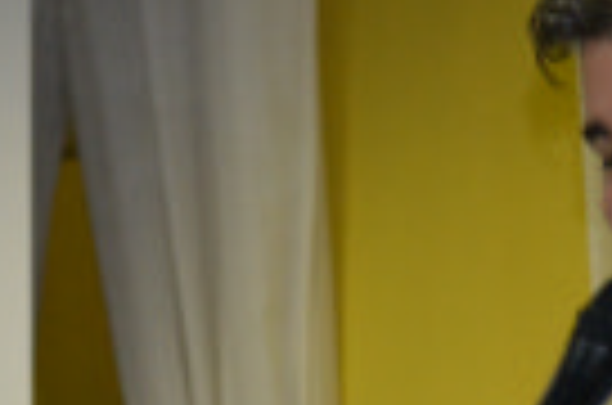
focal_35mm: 276
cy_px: 520
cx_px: 306
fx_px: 4681
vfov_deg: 4.9
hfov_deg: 7.5
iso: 2200
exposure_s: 1/60
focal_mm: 50
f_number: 5.6
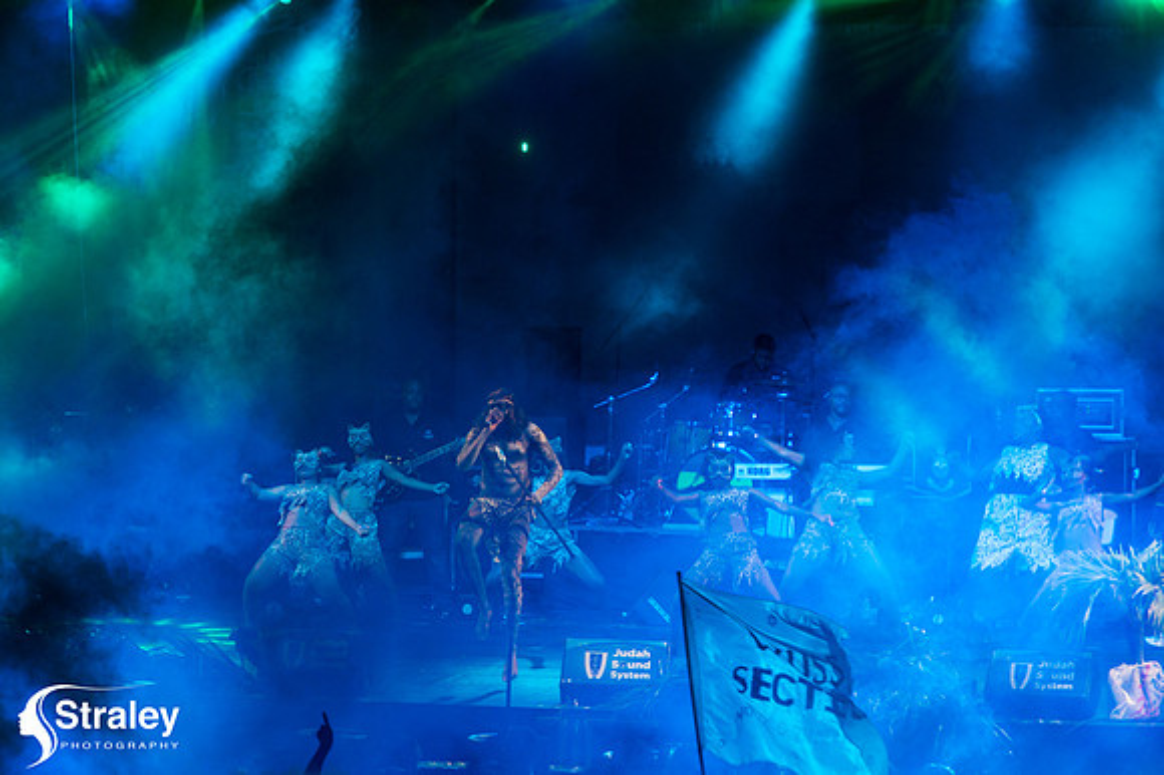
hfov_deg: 8.6
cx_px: 582
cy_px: 388
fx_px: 7755
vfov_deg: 5.7
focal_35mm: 240
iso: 3200
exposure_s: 1/200
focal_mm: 240
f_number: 5.6
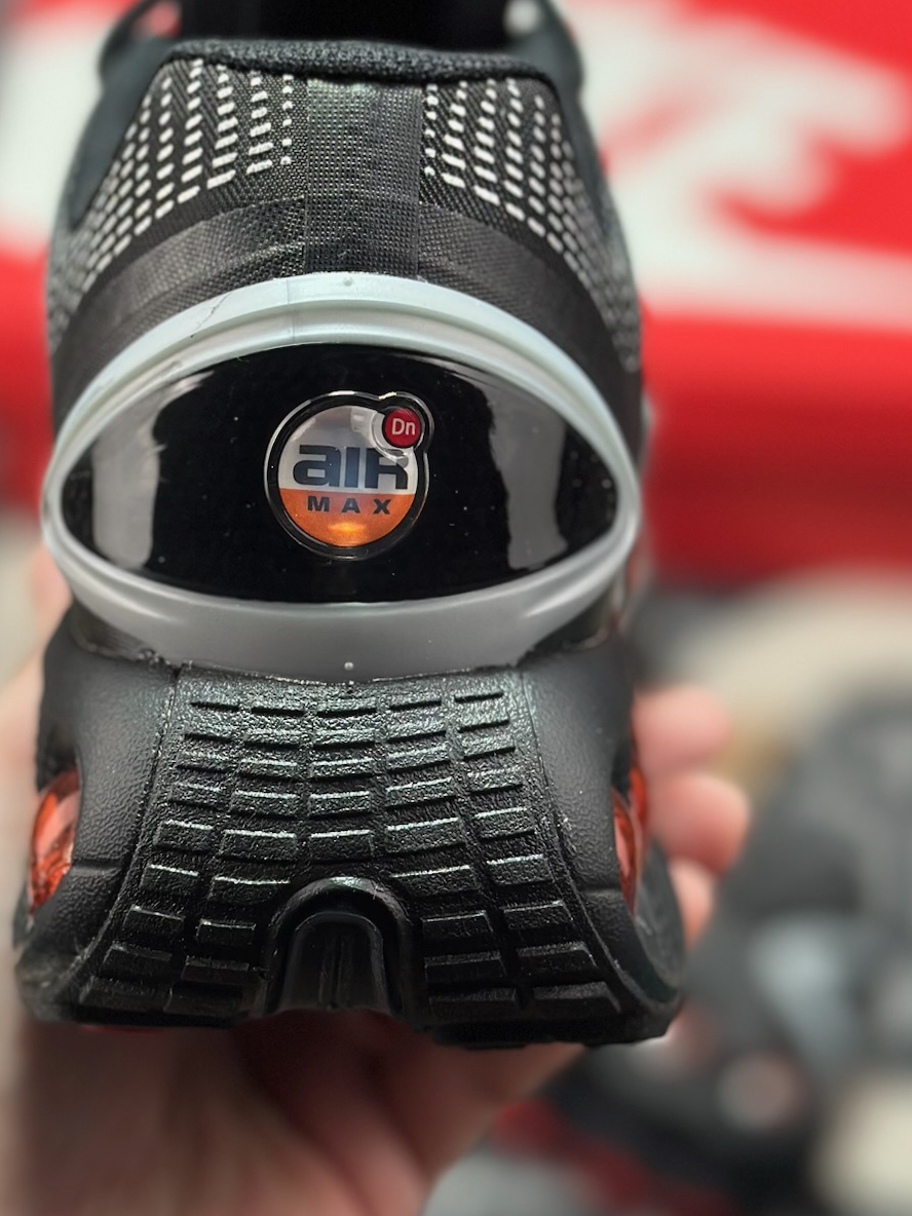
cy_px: 473
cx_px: 377
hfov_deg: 17.8
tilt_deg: -53.4
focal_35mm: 83
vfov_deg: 23.5
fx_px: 2916
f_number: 1.78
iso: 80
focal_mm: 6.86
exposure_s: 1/329
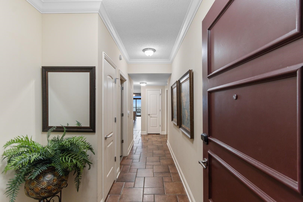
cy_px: 101
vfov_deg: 77.3
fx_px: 126
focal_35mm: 15
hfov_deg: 100.4
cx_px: 152
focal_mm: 10
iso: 100
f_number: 4.5
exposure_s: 3
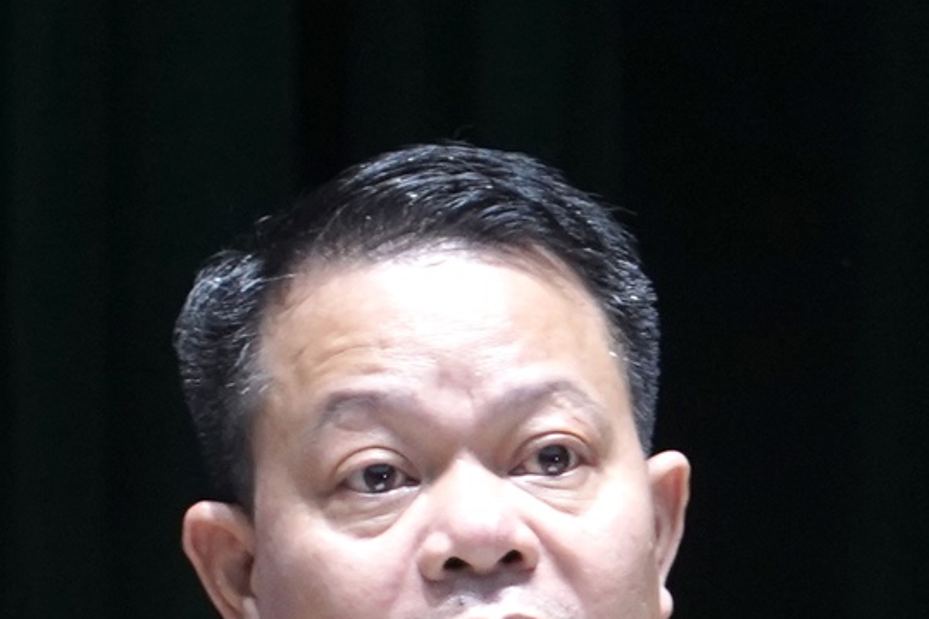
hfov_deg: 2.3
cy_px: 1310
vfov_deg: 1.5
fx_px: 22907
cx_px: 700
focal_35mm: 888
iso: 2000
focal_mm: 187
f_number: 6.3
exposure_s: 1/125
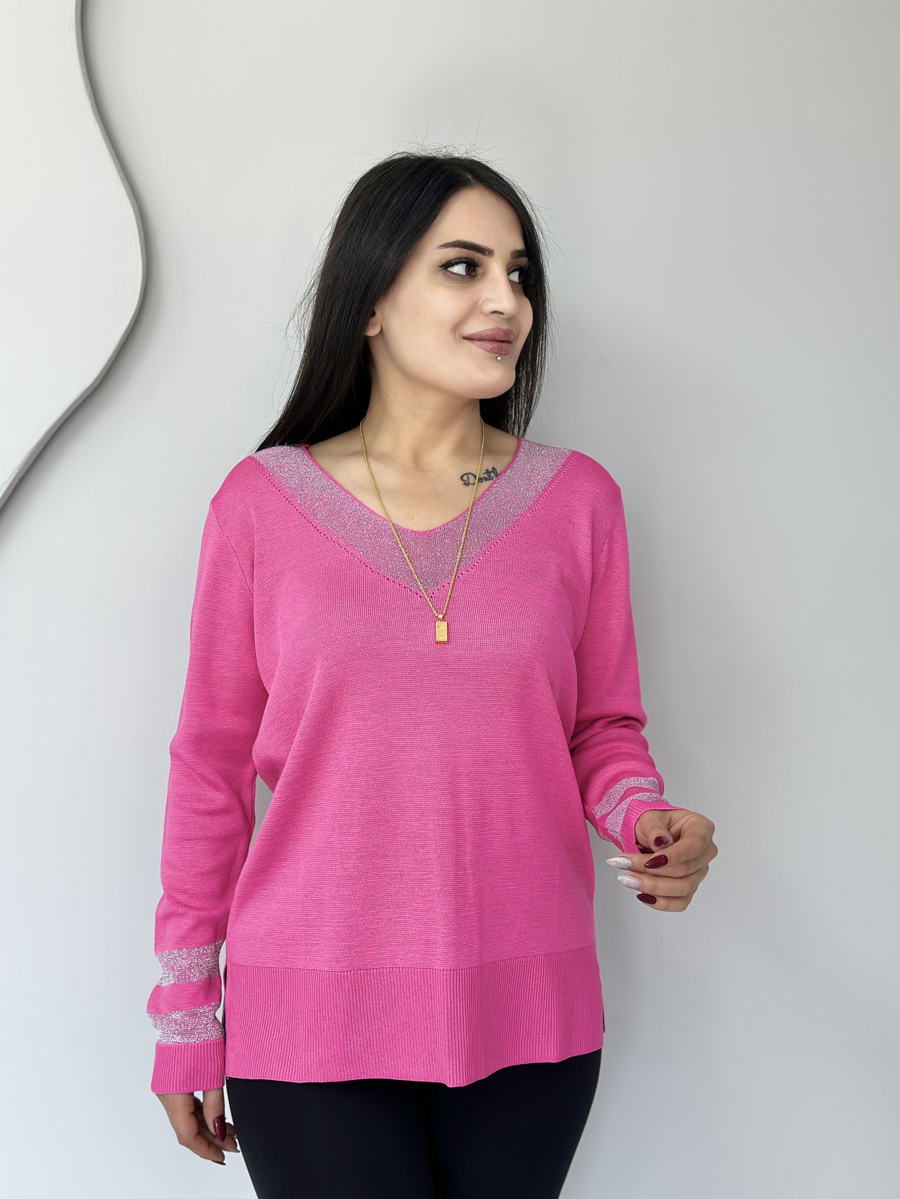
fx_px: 1664
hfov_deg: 30.3
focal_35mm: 48
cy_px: 600
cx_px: 450
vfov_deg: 39.7
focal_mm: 6.86
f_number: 1.78
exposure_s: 1/100
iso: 100
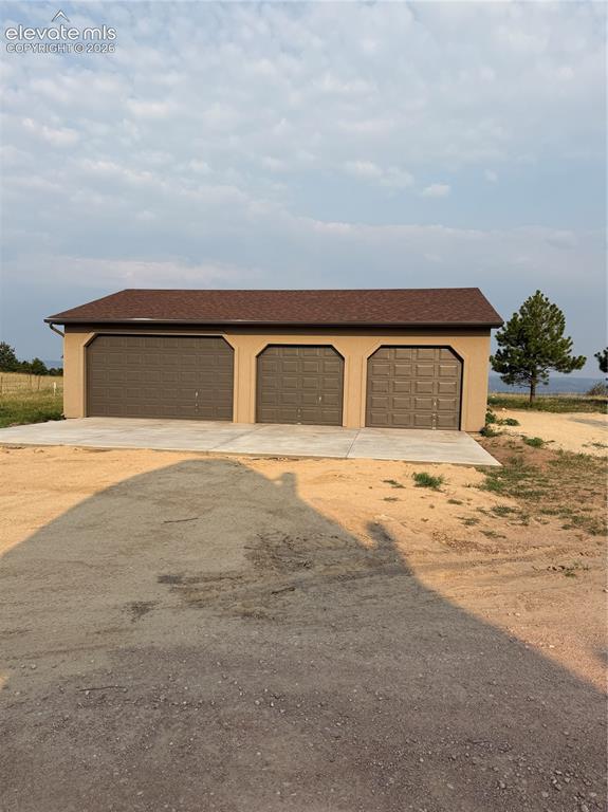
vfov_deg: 71.6
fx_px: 563
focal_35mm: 24
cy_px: 406
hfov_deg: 56.8
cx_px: 304
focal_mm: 6.76
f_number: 1.78
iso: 80
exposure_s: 1/4975
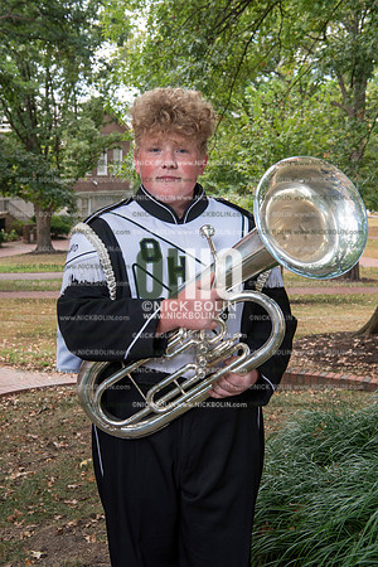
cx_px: 189
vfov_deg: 39.6
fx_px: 787
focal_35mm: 50
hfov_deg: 27.0
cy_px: 284
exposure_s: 1/100
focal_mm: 50
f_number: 8
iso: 500
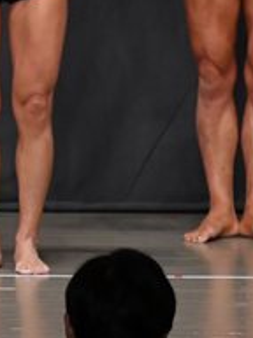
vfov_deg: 2.5
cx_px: -414
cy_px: -16
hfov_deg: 1.9
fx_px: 7636
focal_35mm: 781
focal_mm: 135
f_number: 5.6
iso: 4000
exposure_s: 1/400
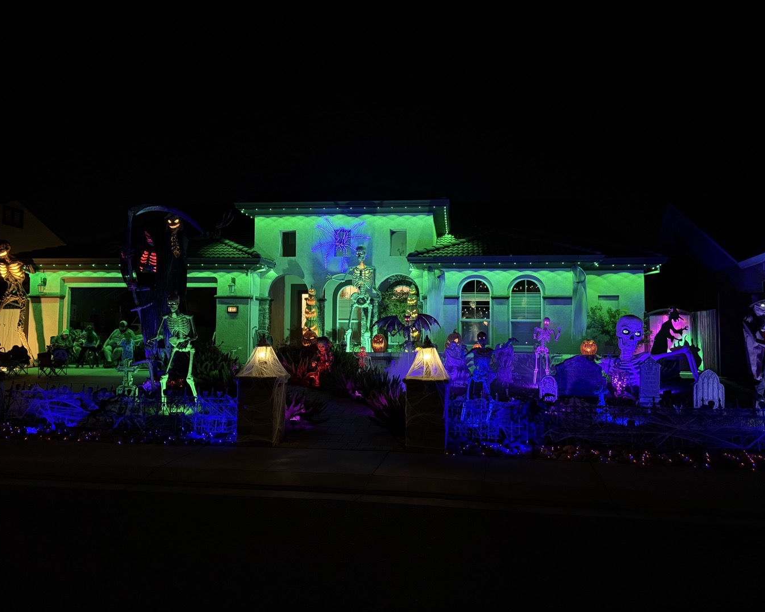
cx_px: 389
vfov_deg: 54.9
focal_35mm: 26
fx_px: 589
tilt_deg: +3.6
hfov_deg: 66.0
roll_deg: -0.9
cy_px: 301
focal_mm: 6.76
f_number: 1.78
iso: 1000
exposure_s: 1/30
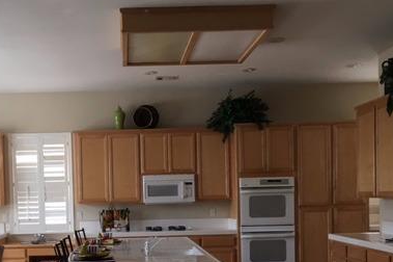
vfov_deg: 25.9
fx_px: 556
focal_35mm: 51
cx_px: 137
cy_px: 216
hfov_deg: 38.5
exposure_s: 1/30
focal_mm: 4.15
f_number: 2.2
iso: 64
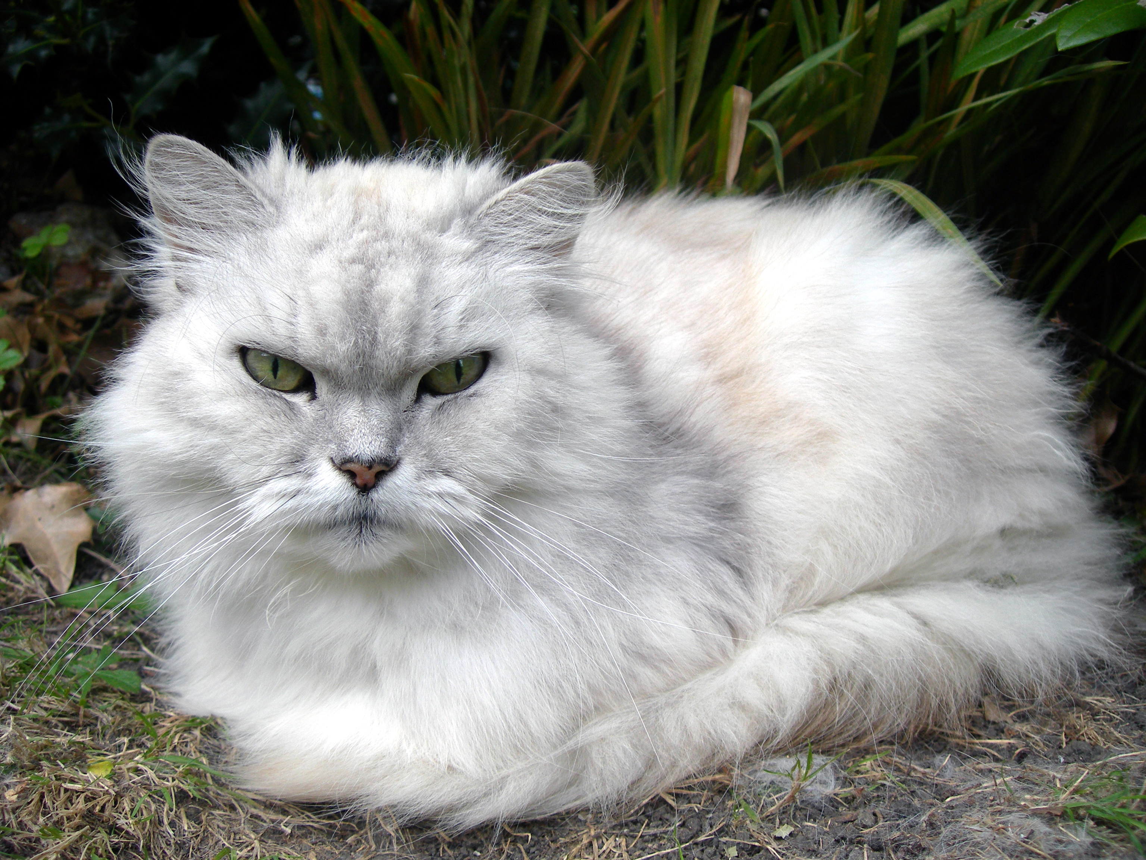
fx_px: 1258
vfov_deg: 37.7
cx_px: 573
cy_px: 430
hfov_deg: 49.0
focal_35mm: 38
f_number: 2.8
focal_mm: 7.8
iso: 50
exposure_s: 1/193
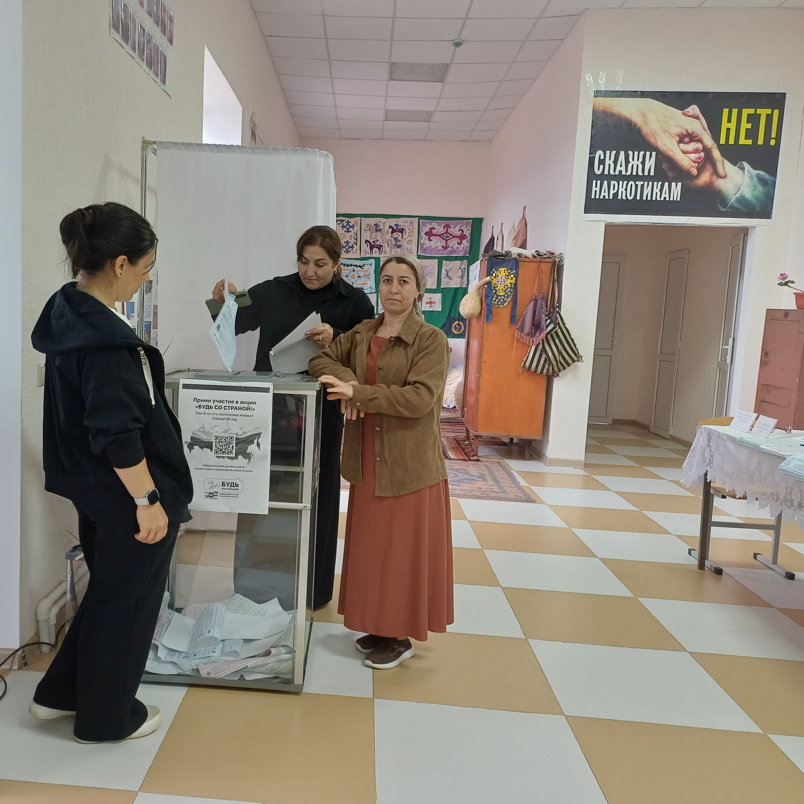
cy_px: 405
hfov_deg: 53.3
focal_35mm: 30
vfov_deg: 54.0
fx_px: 788
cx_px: 292
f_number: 1.8
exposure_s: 1/50
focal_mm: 4.65
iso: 160
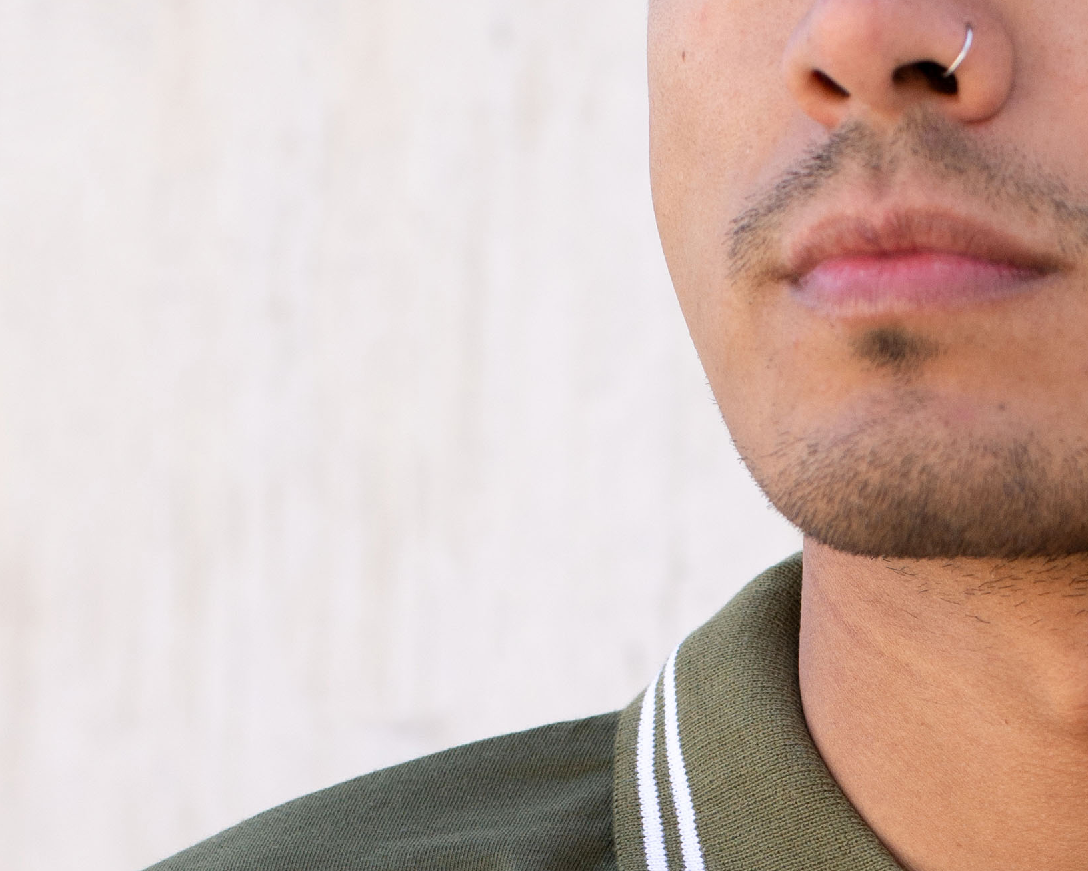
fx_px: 5571
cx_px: 1033
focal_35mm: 173
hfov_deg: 11.1
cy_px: 1091
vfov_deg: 8.8
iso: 400
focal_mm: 50
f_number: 4.5
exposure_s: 1/640
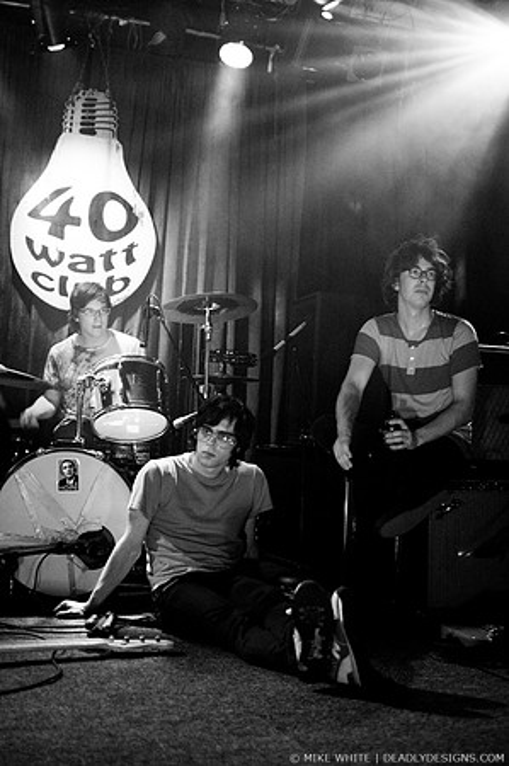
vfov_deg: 43.6
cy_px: 383
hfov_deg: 29.8
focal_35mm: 45
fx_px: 957
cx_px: 254
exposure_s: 1/50
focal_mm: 30
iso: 800
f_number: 1.6
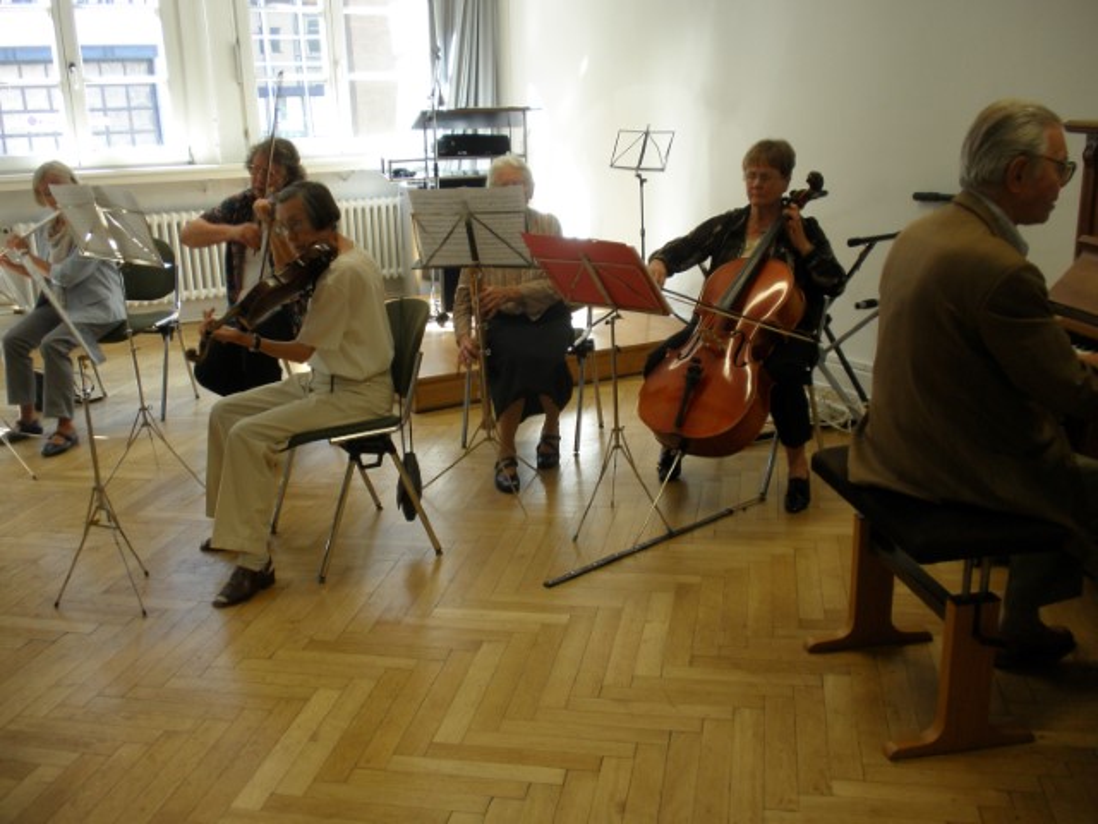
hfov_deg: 50.1
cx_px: 549
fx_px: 1174
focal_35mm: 37
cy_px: 412
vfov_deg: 38.7
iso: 64
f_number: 3.5
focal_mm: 6.6
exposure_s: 1/30
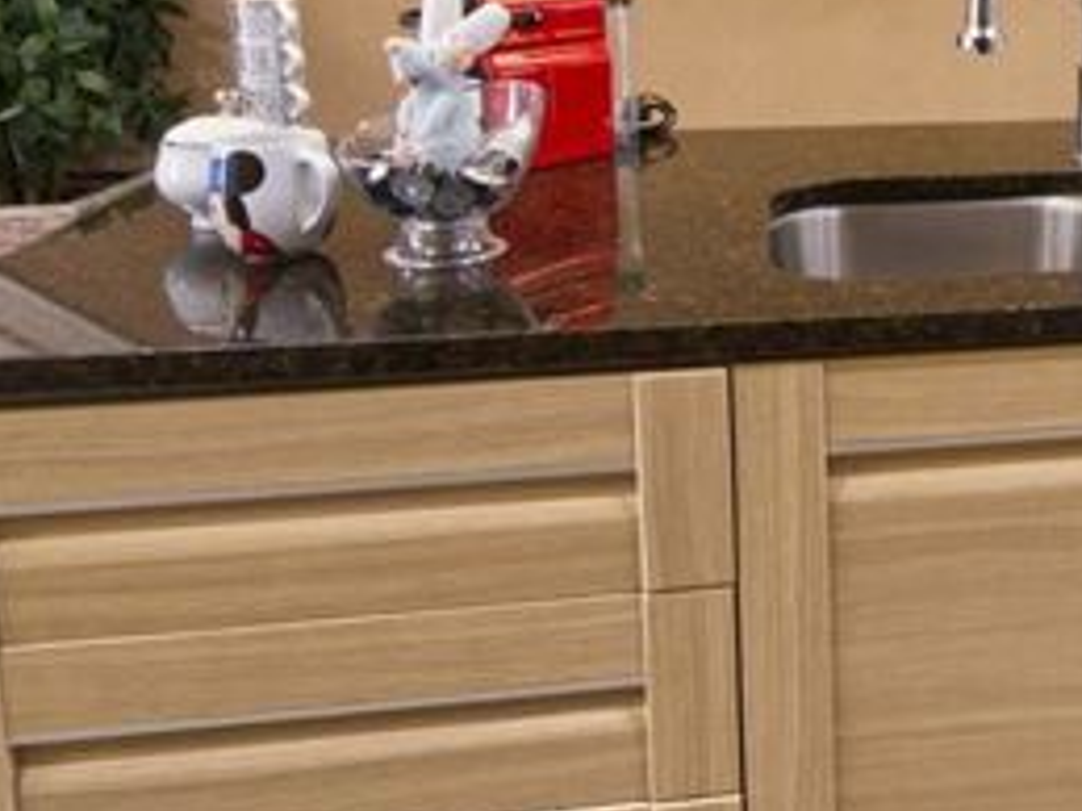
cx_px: 1126
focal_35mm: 49
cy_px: 134
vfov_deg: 28.8
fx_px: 1531
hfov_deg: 34.7
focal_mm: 9
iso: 1600
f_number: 9
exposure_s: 1/4
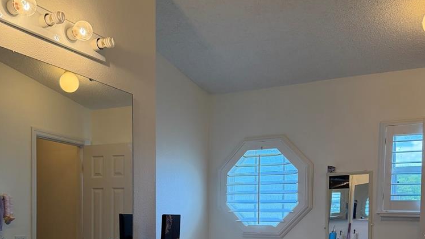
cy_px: 237
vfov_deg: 26.8
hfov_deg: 48.4
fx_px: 473
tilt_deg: -2.9
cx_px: 208
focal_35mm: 42
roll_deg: -0.6
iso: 200
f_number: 1.78
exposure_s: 1/195
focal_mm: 6.76
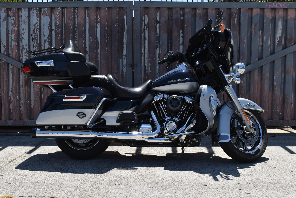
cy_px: 99
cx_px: 148
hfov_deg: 41.1
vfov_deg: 28.1
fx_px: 395
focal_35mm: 48
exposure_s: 1/320
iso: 100
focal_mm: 32
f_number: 9
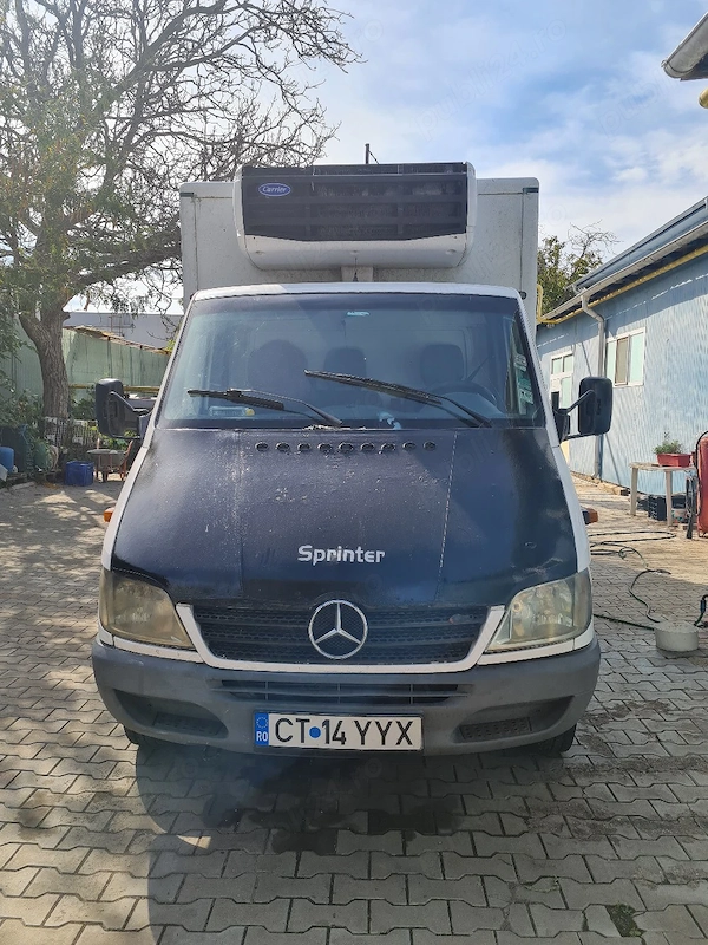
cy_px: 472
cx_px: 354
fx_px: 709
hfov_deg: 53.1
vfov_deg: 67.3
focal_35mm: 26
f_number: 1.8
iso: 50
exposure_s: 1/2500
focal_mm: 5.4
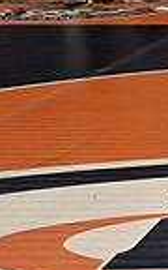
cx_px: 538
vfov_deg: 14.2
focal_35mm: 144
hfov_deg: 7.7
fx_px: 1055
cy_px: -33
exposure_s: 1/160
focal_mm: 35
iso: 800
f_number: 6.3
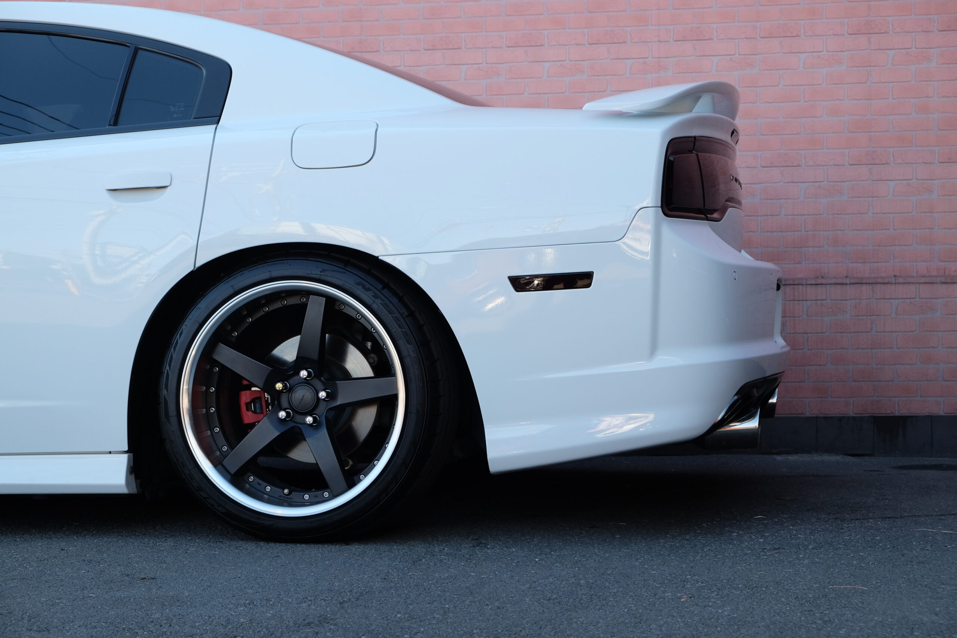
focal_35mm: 61
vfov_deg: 22.3
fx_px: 1622
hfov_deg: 32.9
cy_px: 319
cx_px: 478
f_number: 5.6
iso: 400
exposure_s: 1/210
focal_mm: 40.7
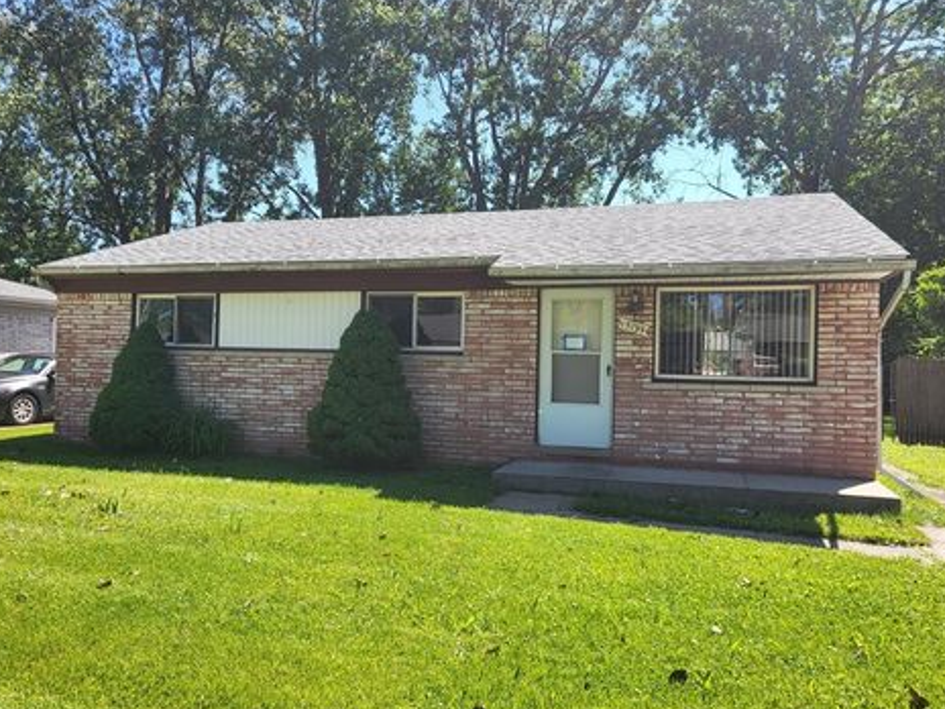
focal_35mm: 28
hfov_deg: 63.4
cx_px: 444
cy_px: 366
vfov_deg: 49.7
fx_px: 764
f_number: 1.8
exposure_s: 1/1073
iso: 40
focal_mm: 5.4
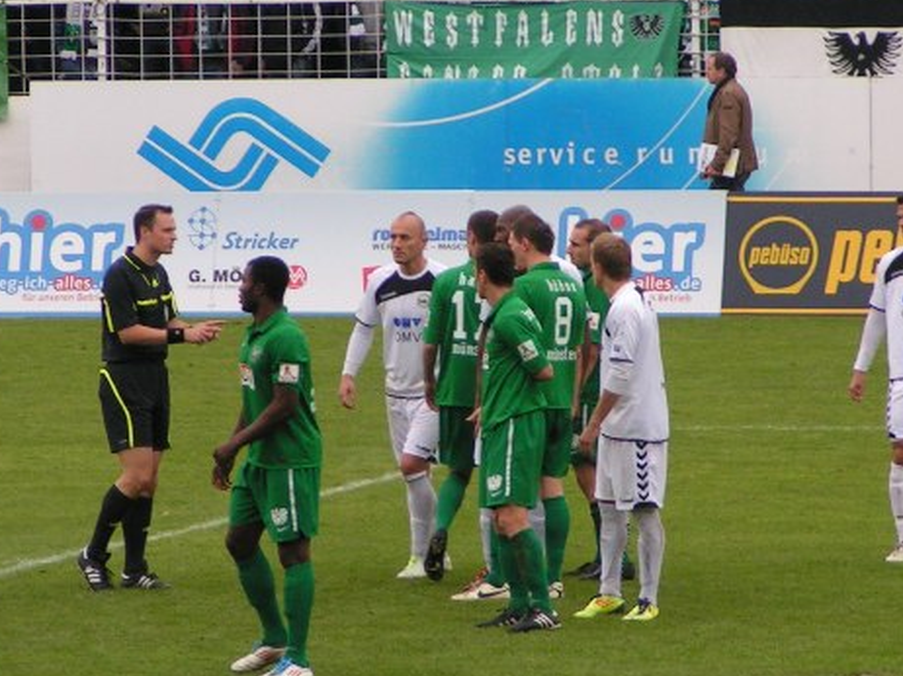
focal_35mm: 428
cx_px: 408
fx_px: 11159
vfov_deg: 3.5
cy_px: 336
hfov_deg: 4.6
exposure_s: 1/250
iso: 100
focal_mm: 37.8
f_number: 3.5
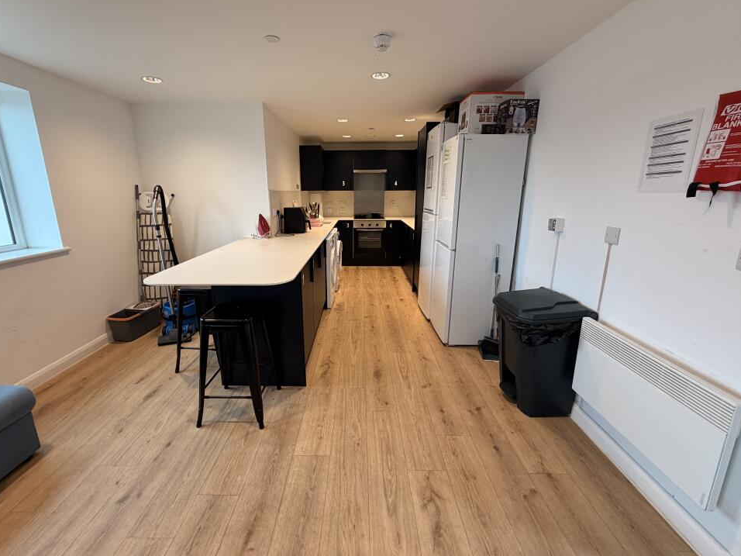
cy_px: 264
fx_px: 321
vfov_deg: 81.7
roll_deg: +1.3
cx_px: 355
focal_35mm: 15
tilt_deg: -13.1
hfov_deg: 98.1
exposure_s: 1/100
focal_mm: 2.22
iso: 160
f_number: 2.2
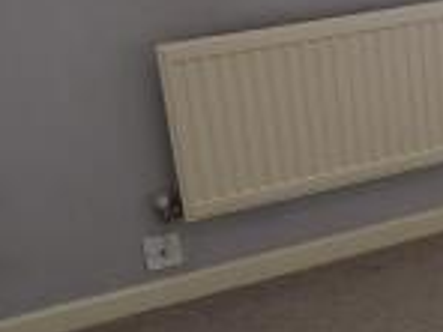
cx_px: 691
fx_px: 1152
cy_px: 221
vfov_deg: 16.4
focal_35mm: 90
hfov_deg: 18.8
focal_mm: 2.2
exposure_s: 1/100
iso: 125
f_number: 2.2
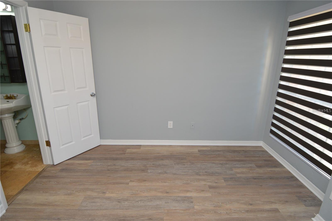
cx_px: 166
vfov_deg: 67.3
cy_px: 110
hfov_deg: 90.1
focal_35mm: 18
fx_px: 166
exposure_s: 1/60
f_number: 4
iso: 560
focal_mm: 12
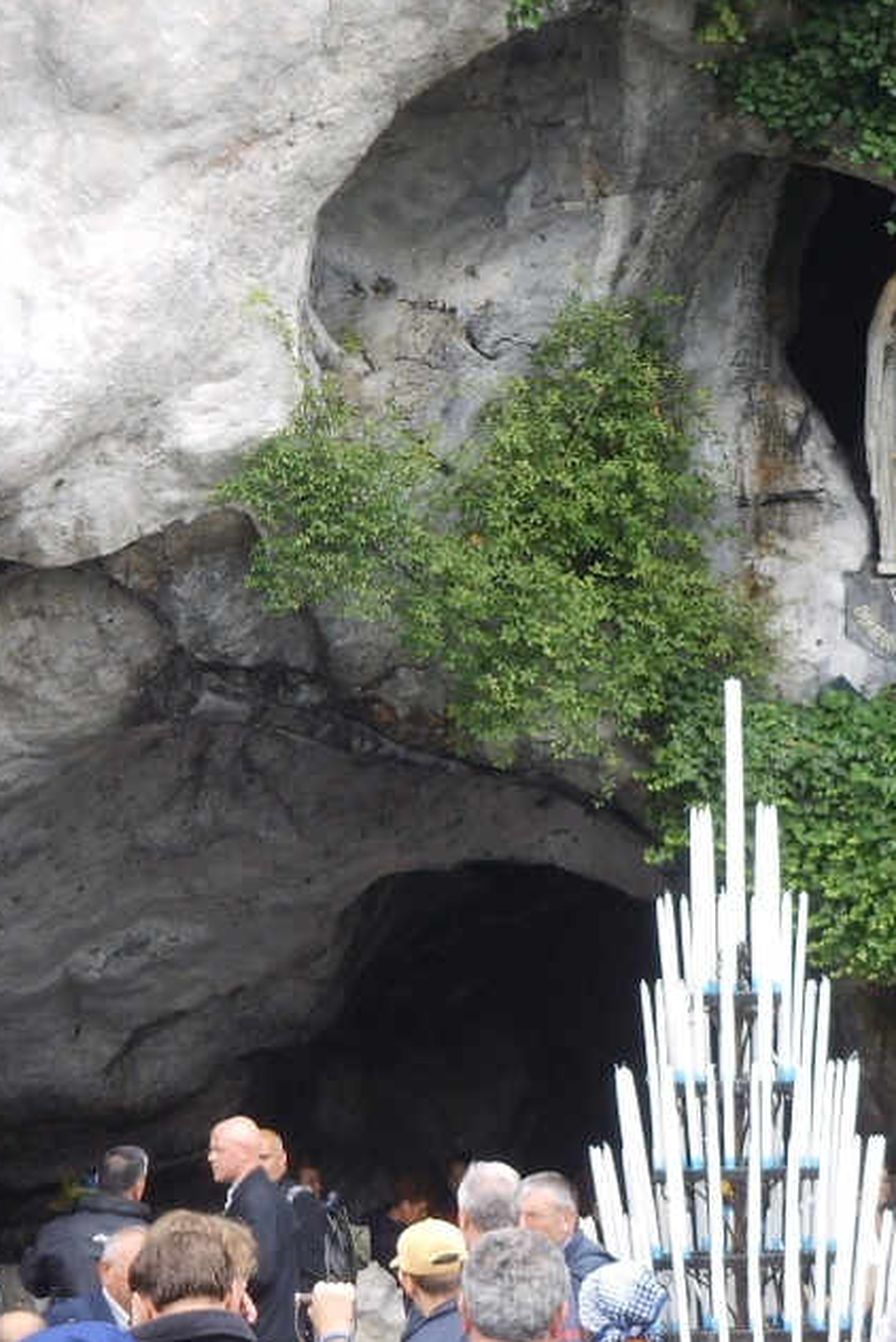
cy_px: 592
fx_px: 7234
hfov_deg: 7.1
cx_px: 803
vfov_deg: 10.6
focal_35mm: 194
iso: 63
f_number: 4.5
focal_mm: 19.8
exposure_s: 1/60
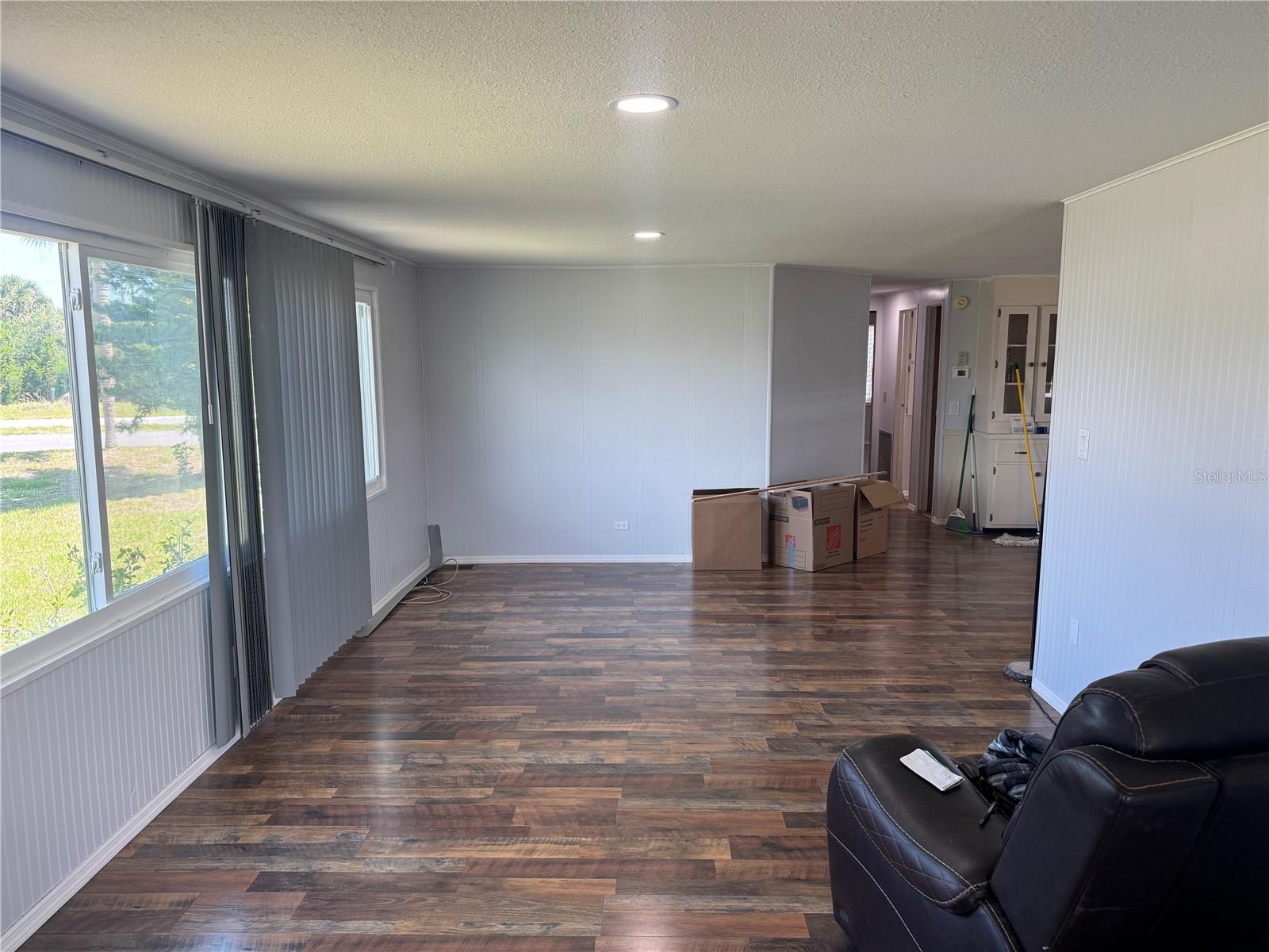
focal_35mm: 24
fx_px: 880
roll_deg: -0.5
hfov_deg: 71.6
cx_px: 634
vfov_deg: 56.8
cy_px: 476
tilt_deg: -7.5
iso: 100
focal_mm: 6.76
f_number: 1.78
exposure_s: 1/120
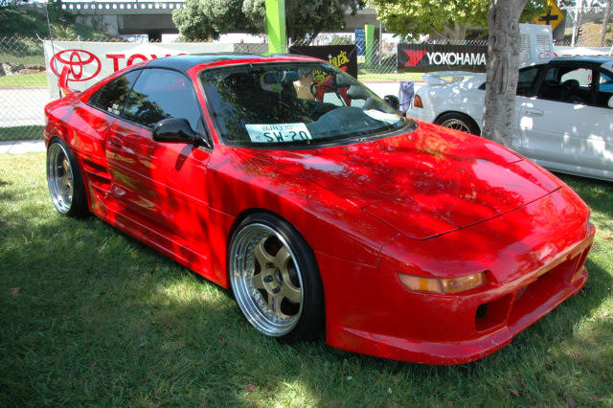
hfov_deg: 57.2
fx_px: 562
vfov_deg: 39.9
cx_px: 306
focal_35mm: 33
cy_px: 204
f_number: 14
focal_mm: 22
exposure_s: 1/40
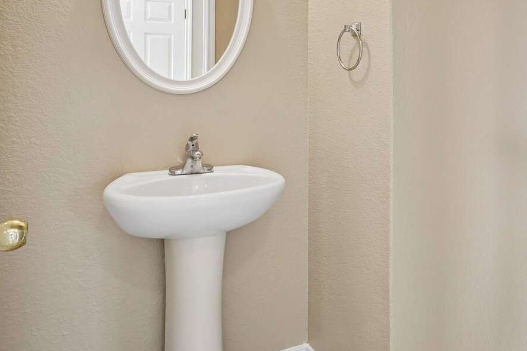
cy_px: 84
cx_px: 357
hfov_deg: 60.4
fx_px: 438
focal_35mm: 30
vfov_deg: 42.3
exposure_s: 1/8
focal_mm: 16.5
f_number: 8
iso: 400
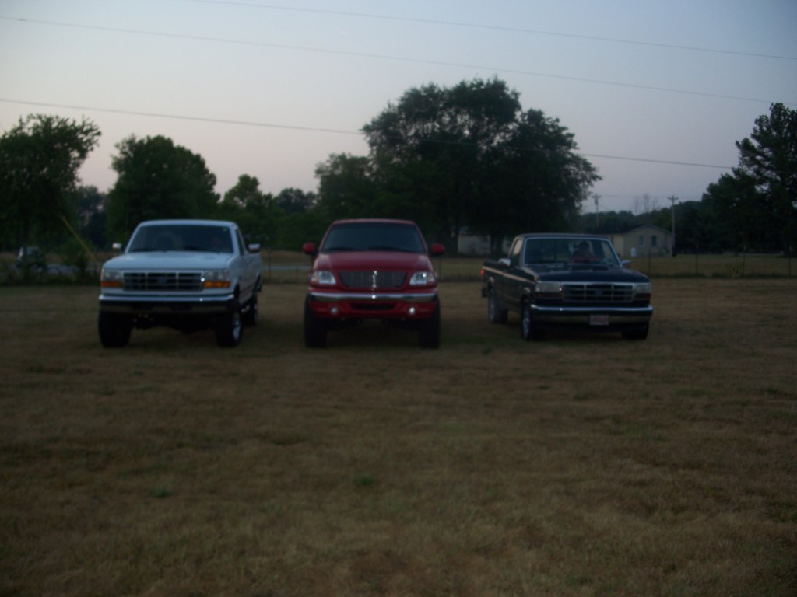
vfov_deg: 38.7
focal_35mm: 37
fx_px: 852
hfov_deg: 50.1
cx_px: 398
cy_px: 298
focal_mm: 7.8
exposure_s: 1/60
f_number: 2.8
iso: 80
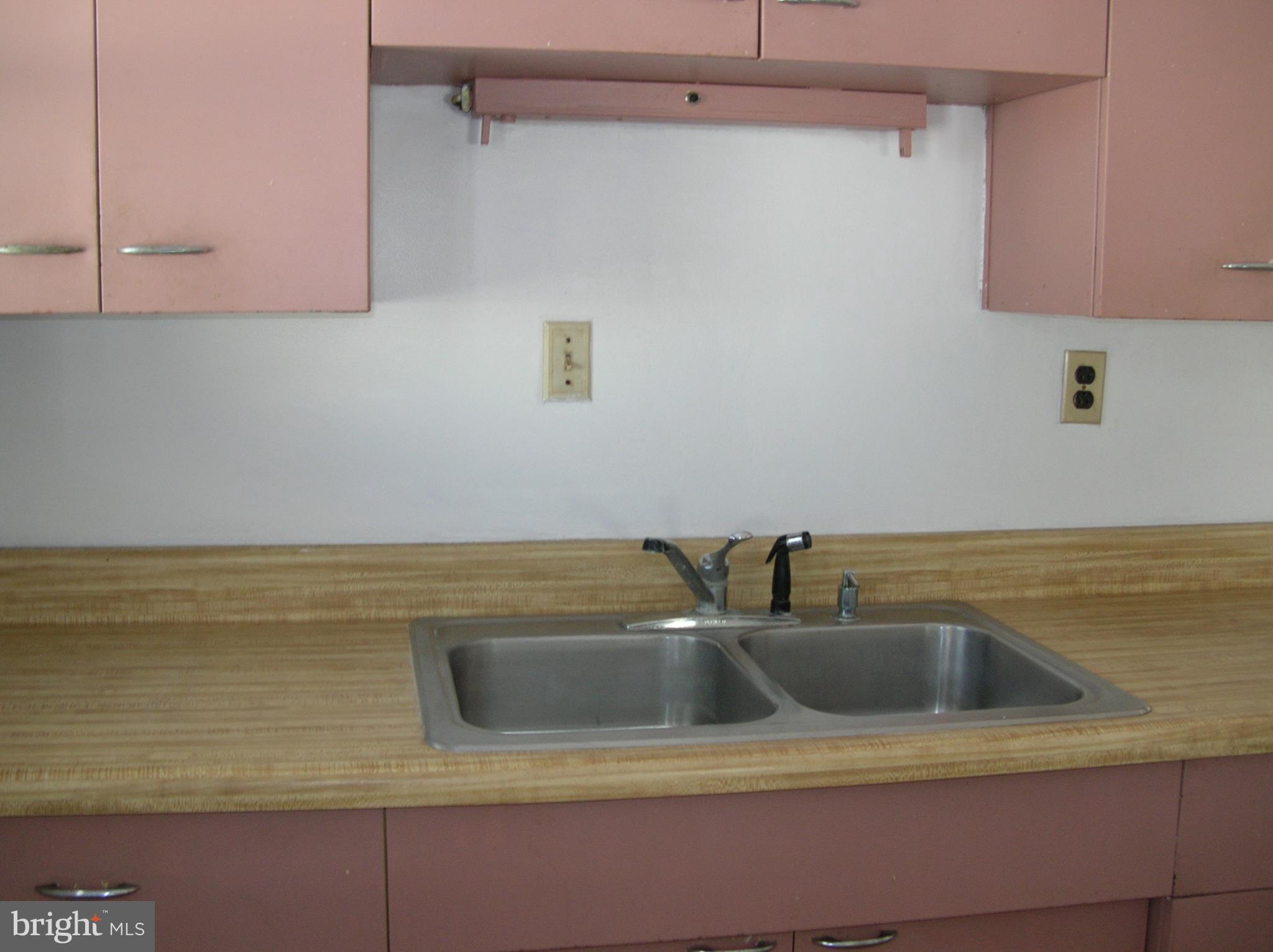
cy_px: 476
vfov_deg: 39.6
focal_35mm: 36
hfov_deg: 51.4
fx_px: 1323
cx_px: 636
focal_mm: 6
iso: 78
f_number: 2.7
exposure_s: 1/28.7
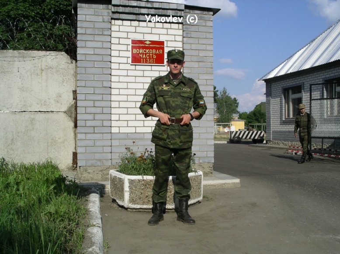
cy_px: 127
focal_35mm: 37
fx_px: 363
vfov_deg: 38.6
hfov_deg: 50.2
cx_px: 170
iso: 64
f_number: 6
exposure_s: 1/400
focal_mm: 7.8
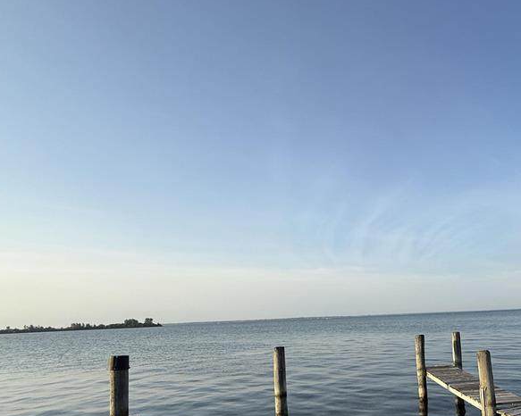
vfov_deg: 56.7
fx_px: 370
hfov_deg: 65.8
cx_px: 393
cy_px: 296
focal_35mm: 24
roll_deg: +2.3
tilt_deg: +3.1
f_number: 2.2
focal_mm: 2.22
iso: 50
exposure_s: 1/1534
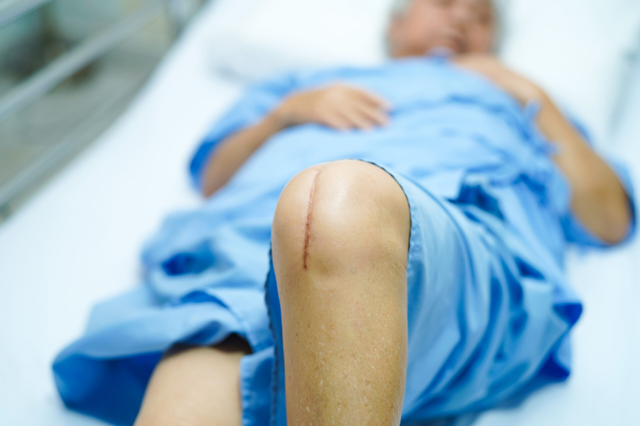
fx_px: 889
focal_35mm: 50
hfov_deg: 39.6
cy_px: 213
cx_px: 320
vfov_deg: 27.0
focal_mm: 50
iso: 400
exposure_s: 1/60
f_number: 1.8
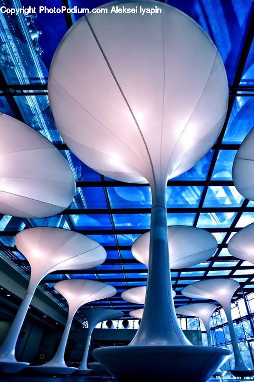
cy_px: 191
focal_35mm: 17
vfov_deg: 93.3
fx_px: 180
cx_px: 127
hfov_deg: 70.3
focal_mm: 17
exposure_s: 1/250
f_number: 4.5
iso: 200
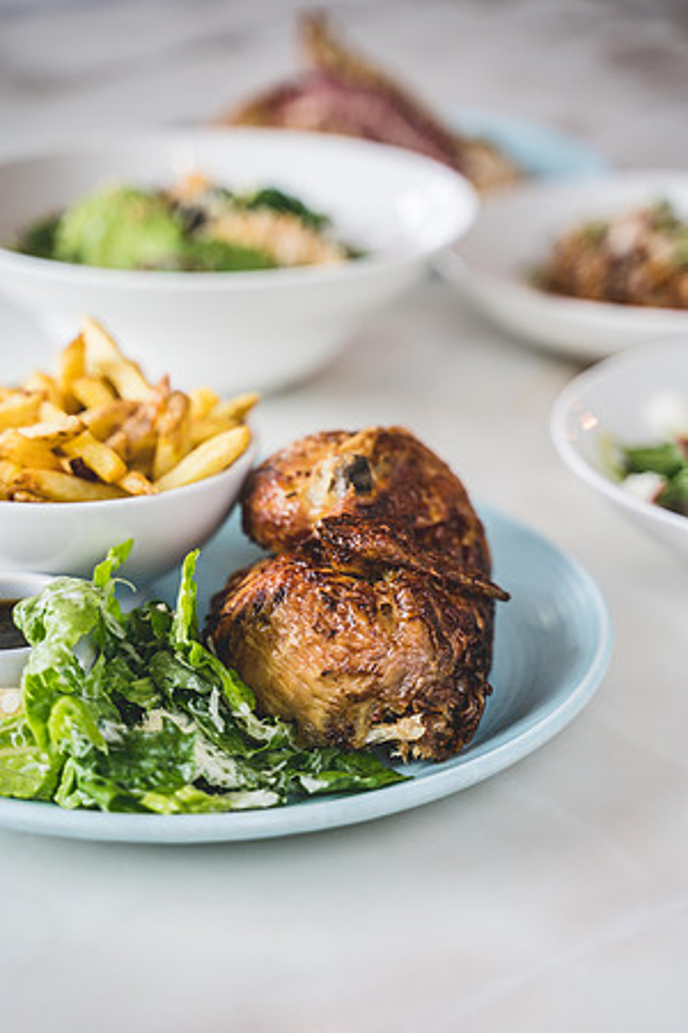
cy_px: 516
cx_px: 344
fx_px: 2150
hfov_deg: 18.2
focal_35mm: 75
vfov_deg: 27.0
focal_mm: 75
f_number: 2.8
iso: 200
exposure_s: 1/80
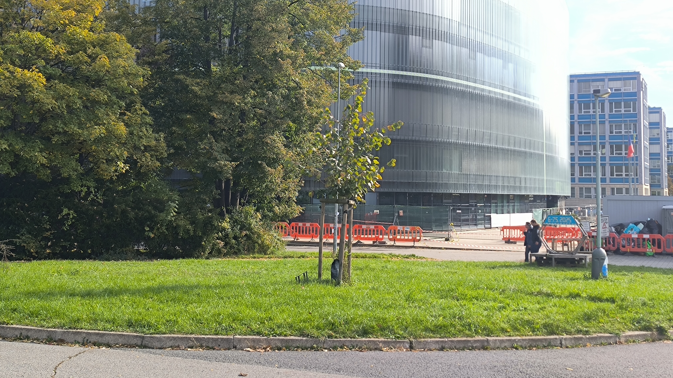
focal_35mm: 44
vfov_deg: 27.0
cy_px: 128
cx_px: 337
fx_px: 785
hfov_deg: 46.4
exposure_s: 1/678
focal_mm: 6.92
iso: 50
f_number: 1.9
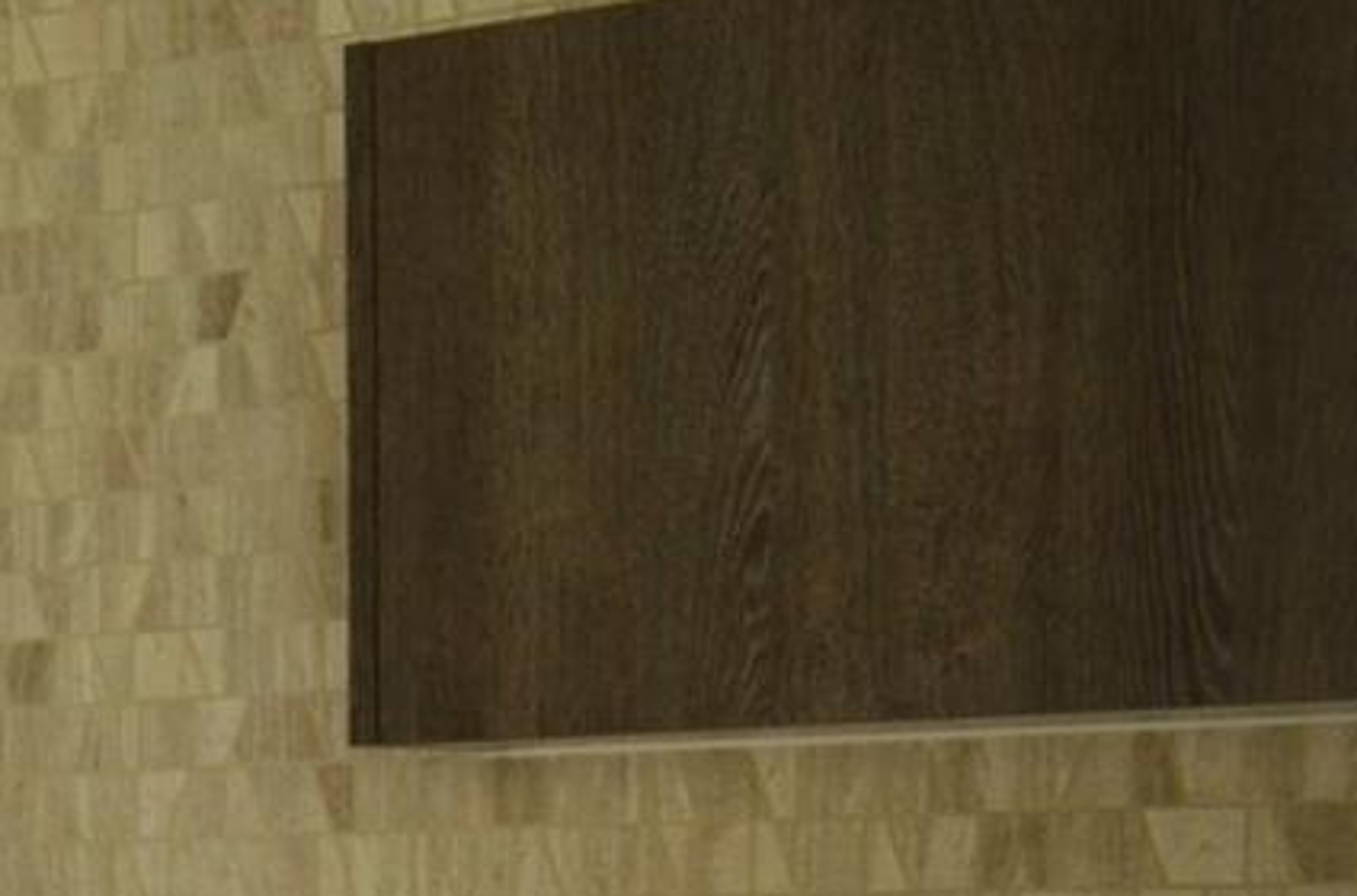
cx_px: -1130
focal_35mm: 102
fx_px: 3833
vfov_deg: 12.4
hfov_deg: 16.6
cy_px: 1483
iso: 720
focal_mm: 18
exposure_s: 1/60
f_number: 4
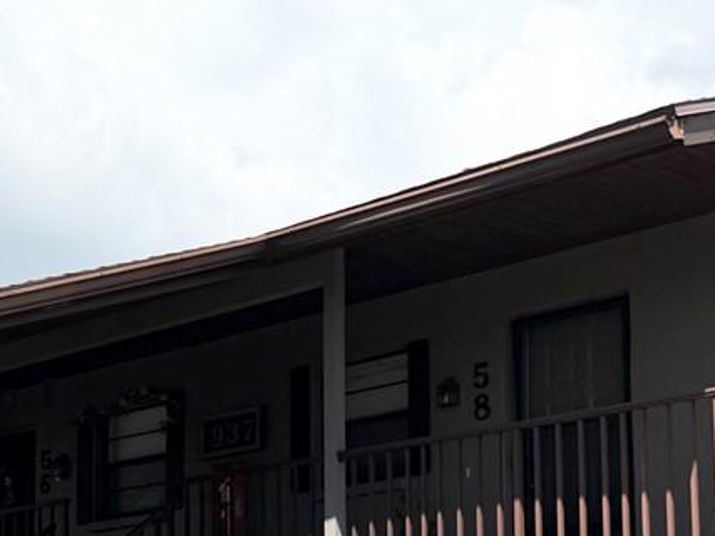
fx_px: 1858
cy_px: 481
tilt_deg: +9.0
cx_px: 49
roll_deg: -0.5
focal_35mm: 90
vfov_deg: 16.2
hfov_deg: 21.2
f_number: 1.78
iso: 80
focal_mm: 6.76
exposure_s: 1/7353
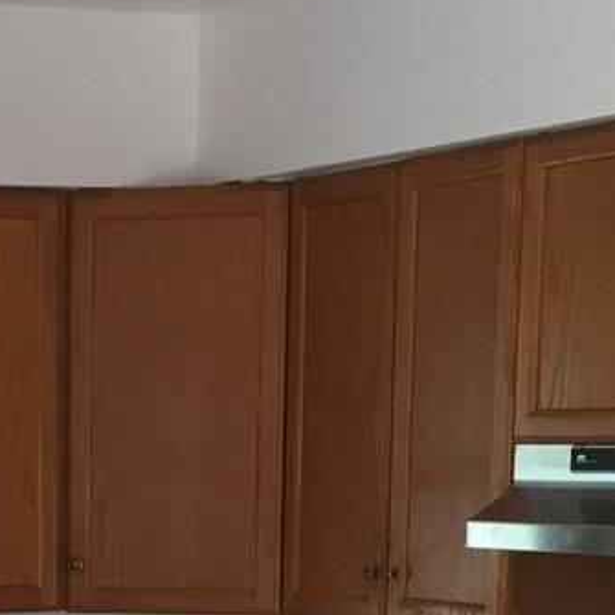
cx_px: -50
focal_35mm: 131
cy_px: 896
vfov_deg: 12.7
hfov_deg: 13.1
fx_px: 2633
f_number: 2.4
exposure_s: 1/30
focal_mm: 3.3
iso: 25
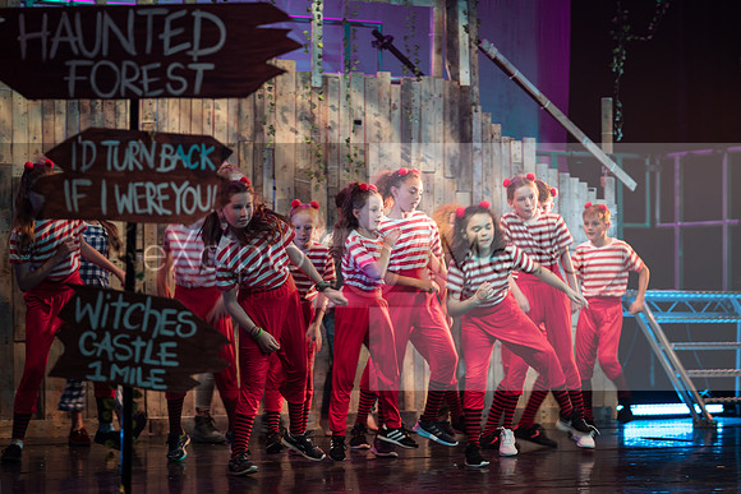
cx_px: 399
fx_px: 2167
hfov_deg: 19.4
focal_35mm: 105
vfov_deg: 13.0
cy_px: 237
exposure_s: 1/50
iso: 640
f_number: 2.8
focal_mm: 93
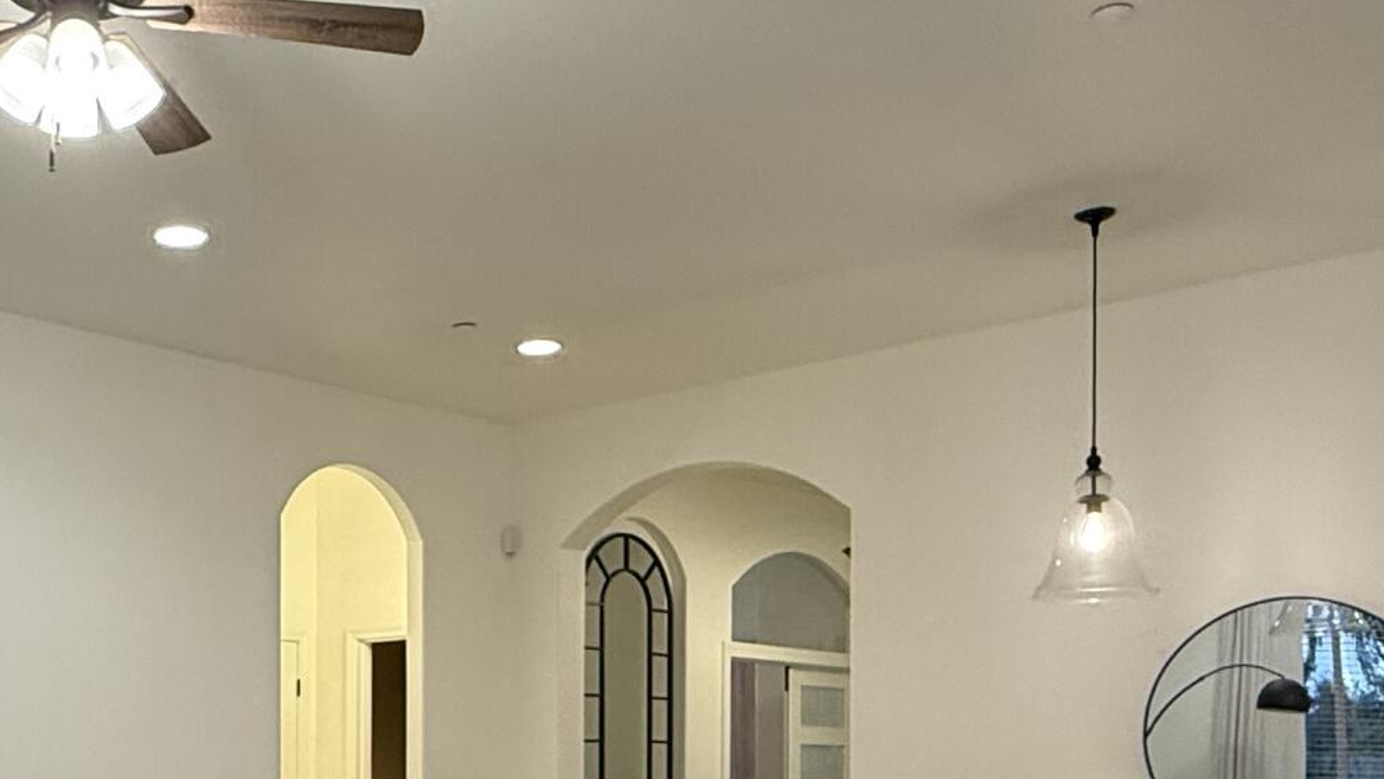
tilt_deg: -0.4
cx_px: 280
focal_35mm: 46
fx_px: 1688
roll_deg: -0.6
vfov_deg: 24.7
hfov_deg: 42.6
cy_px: 787
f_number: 2.2
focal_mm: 2.22
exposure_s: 1/60
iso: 200
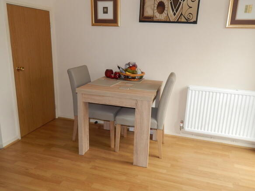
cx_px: 128
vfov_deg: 49.7
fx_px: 206
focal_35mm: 28
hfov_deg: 63.5
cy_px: 96
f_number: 3.2
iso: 200
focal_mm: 5.1
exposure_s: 1/30
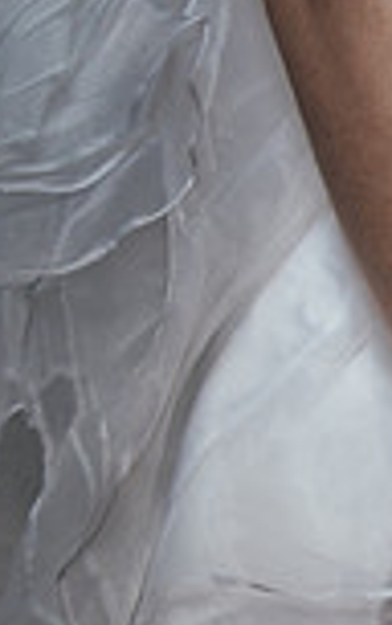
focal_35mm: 154
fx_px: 2625
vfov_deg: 13.3
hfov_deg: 7.6
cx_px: 1109
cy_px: 701
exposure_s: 1/200
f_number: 2
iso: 250
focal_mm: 35
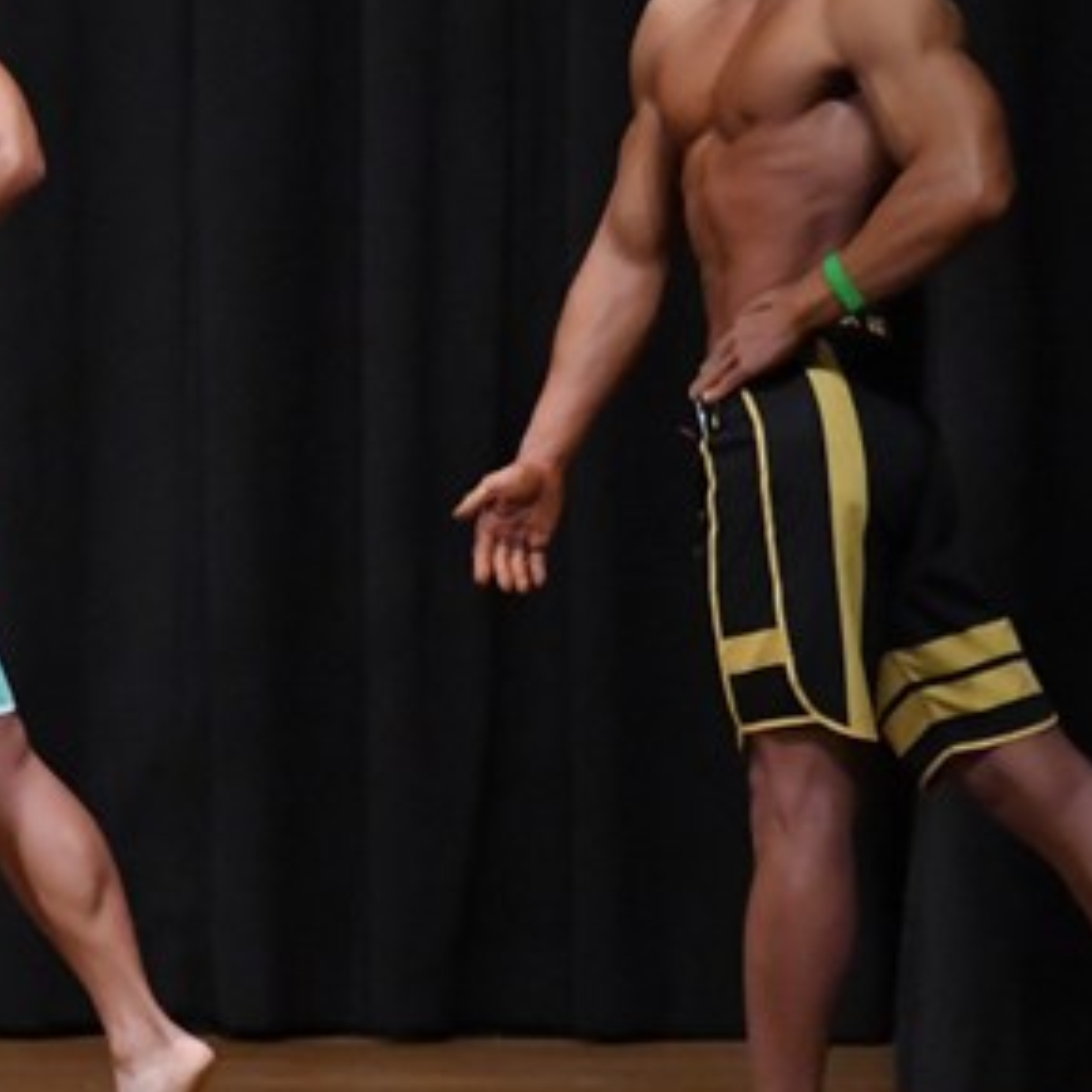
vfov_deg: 3.6
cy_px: 358
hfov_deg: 3.6
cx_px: -88
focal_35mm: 493
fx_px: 17595
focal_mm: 145
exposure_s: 1/400
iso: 8000
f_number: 5.6
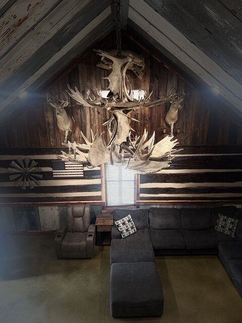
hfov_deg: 56.8
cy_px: 162
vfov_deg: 71.6
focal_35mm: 24
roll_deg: +0.1
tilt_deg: -17.3
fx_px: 224
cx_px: 121
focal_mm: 6.76
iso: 640
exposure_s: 1/60
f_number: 1.78
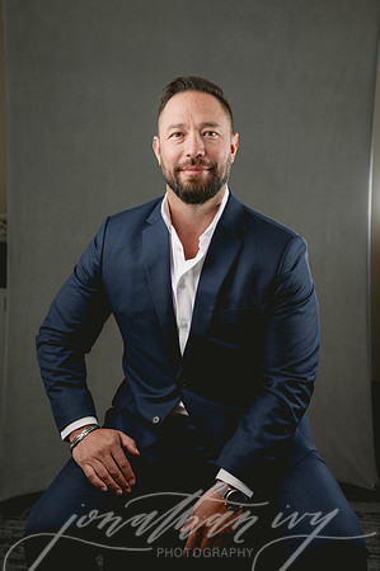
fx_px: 793
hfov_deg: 26.9
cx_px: 190
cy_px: 286
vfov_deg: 39.6
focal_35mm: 50
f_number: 3.5
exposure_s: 1/200
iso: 50
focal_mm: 50
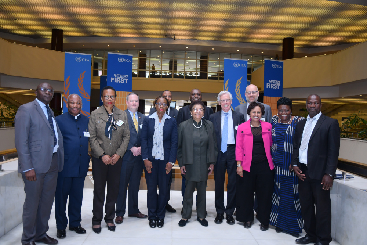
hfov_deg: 61.9
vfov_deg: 43.6
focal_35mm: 30
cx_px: 184
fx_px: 306
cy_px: 122
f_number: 3.2
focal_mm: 20
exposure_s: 1/125
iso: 640
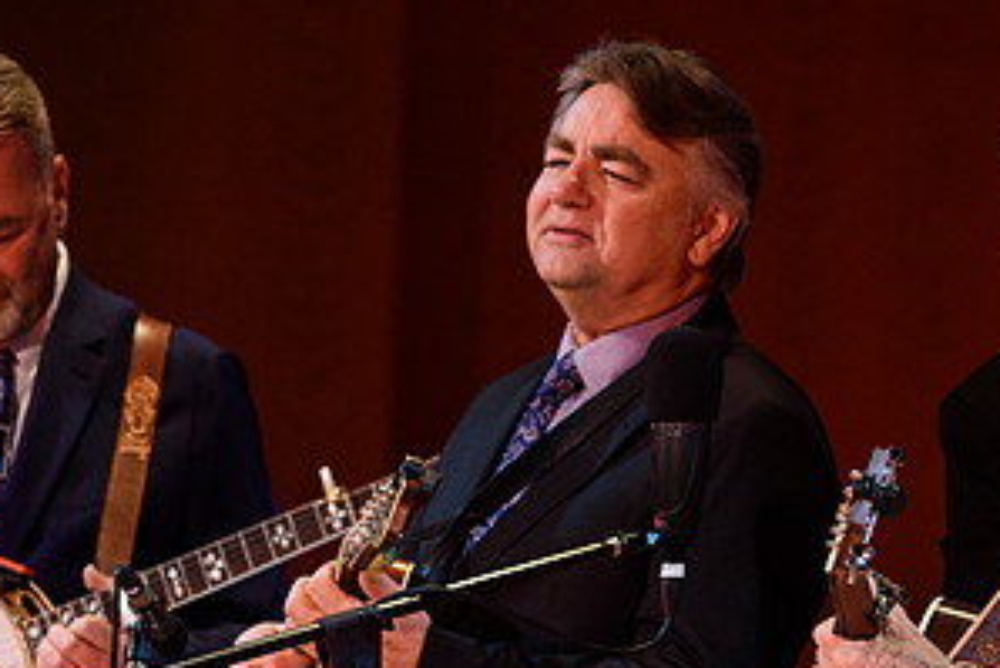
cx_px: 708
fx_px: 13534
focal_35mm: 487
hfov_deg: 4.2
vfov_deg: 2.8
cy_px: 341
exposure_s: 1/250
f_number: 5.3
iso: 2500
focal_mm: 250
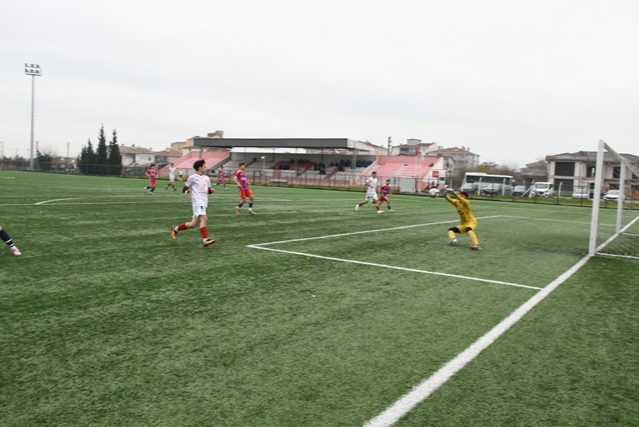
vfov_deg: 43.6
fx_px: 533
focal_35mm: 30
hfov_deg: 61.9
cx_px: 320
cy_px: 214
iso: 800
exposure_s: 1/250
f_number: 8
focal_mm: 20
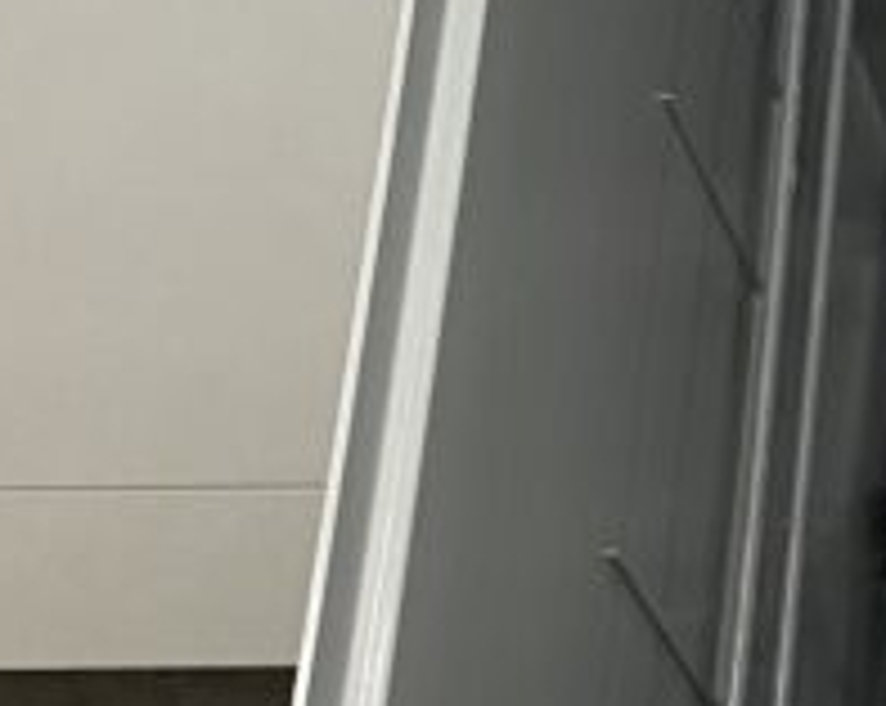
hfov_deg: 13.3
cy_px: 589
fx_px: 3456
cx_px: 1525
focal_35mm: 132
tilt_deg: -64.0
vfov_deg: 11.6
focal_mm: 4.25
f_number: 1.8
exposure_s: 1/60
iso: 100
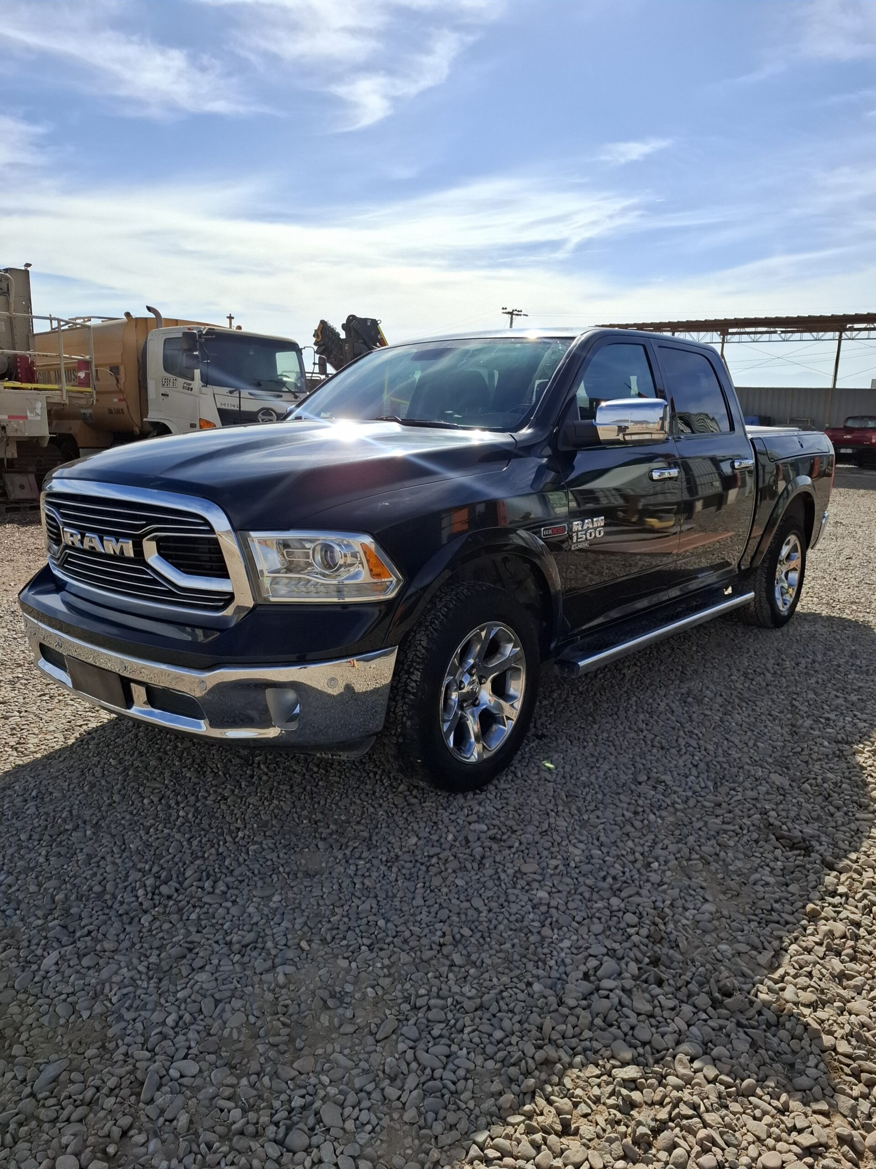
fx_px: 776
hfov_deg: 58.9
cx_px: 438
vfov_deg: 73.9
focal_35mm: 23
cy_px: 584
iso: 50
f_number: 1.8
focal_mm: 5.54
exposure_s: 1/3289
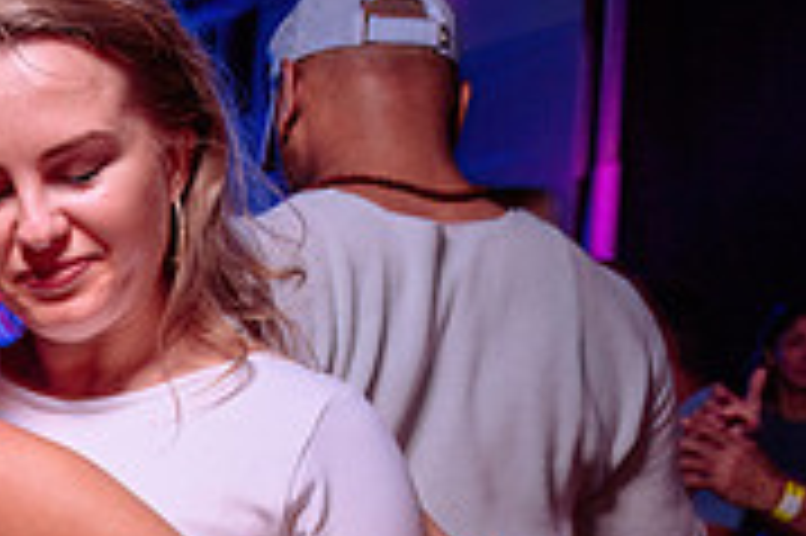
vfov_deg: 14.9
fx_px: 1991
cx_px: -223
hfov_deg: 20.9
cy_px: 593
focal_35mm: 89
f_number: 3.5
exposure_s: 1/30
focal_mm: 24
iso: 800
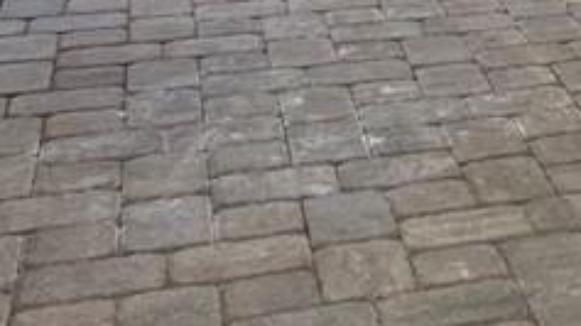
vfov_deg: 10.5
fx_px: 1586
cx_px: 860
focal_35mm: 103
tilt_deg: -2.2
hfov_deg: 18.5
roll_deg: -1.9
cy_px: -390
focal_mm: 2.22
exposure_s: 1/1006
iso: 50
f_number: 2.2
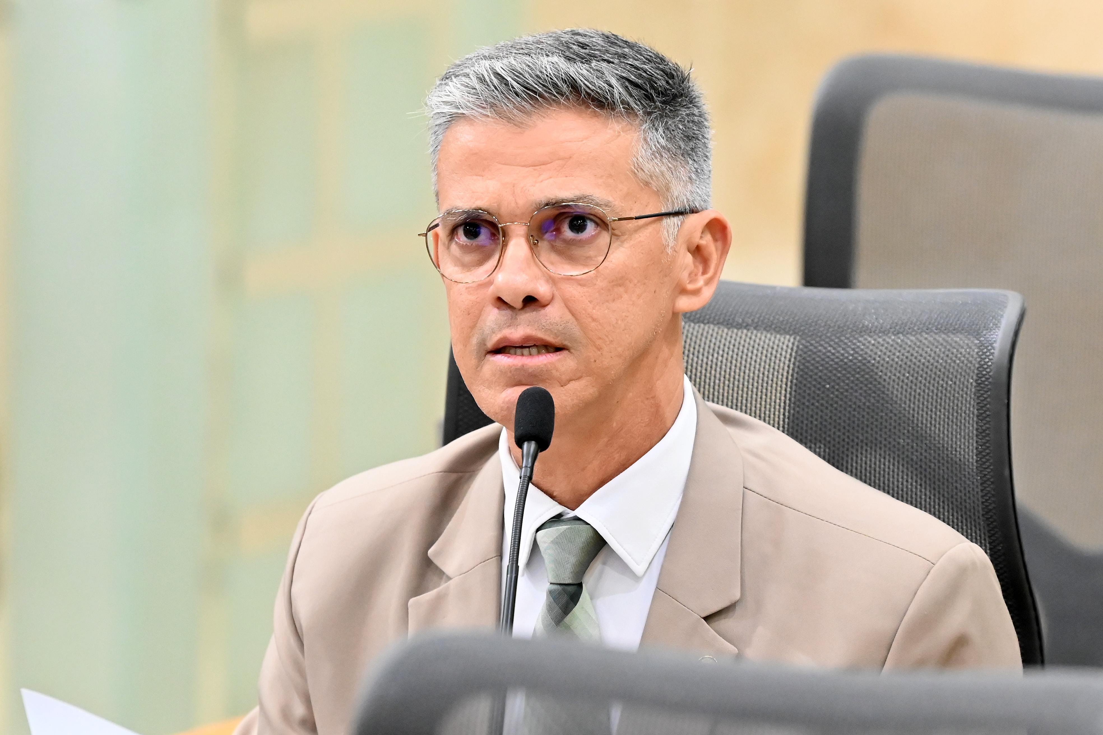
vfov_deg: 4.6
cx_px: 552
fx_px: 9191
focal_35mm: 300
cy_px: 368
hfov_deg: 6.9
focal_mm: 200
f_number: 4
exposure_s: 1/250
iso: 6400
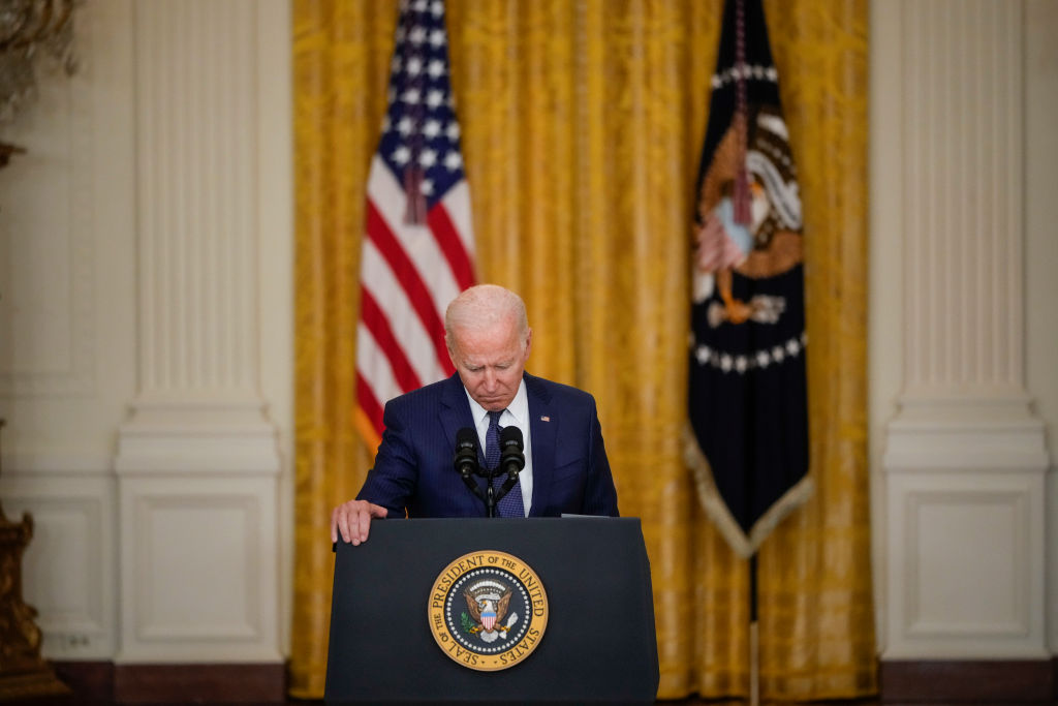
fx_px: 5878
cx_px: 529
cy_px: 353
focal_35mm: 200
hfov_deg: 10.3
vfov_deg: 6.9
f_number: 2.8
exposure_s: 1/500
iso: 3200
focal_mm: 200
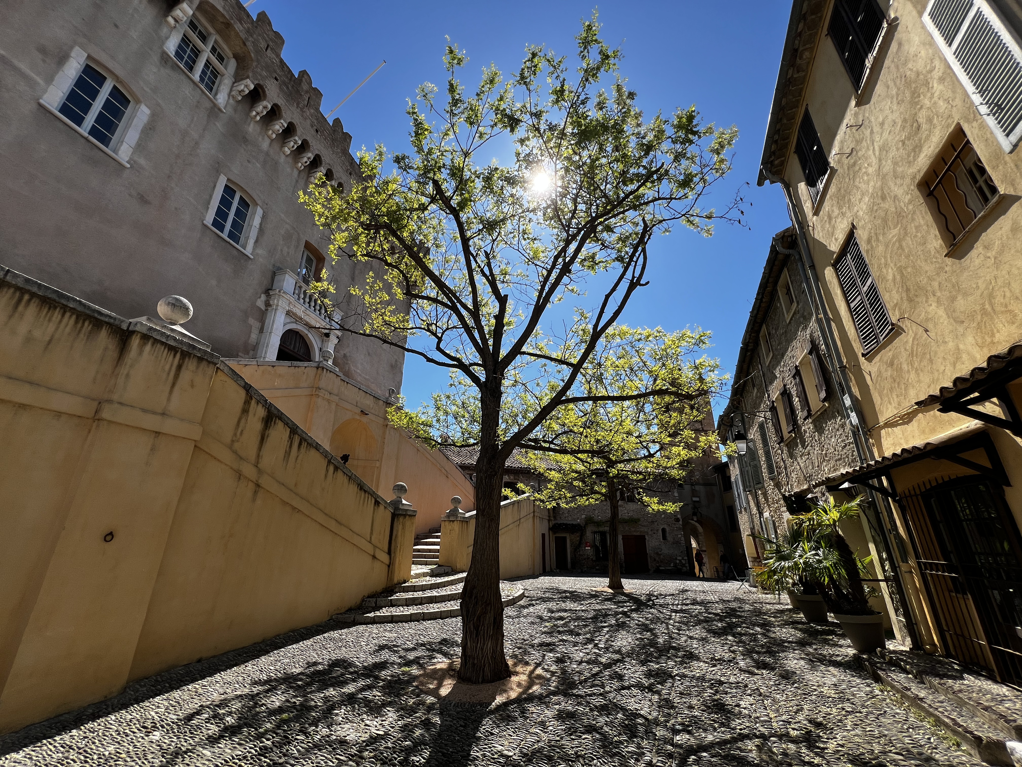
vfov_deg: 89.9
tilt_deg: +21.1
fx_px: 384
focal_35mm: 13
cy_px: 384
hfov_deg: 106.2
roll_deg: -0.1
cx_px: 511
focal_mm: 1.57
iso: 32
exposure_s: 1/1553
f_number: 1.8
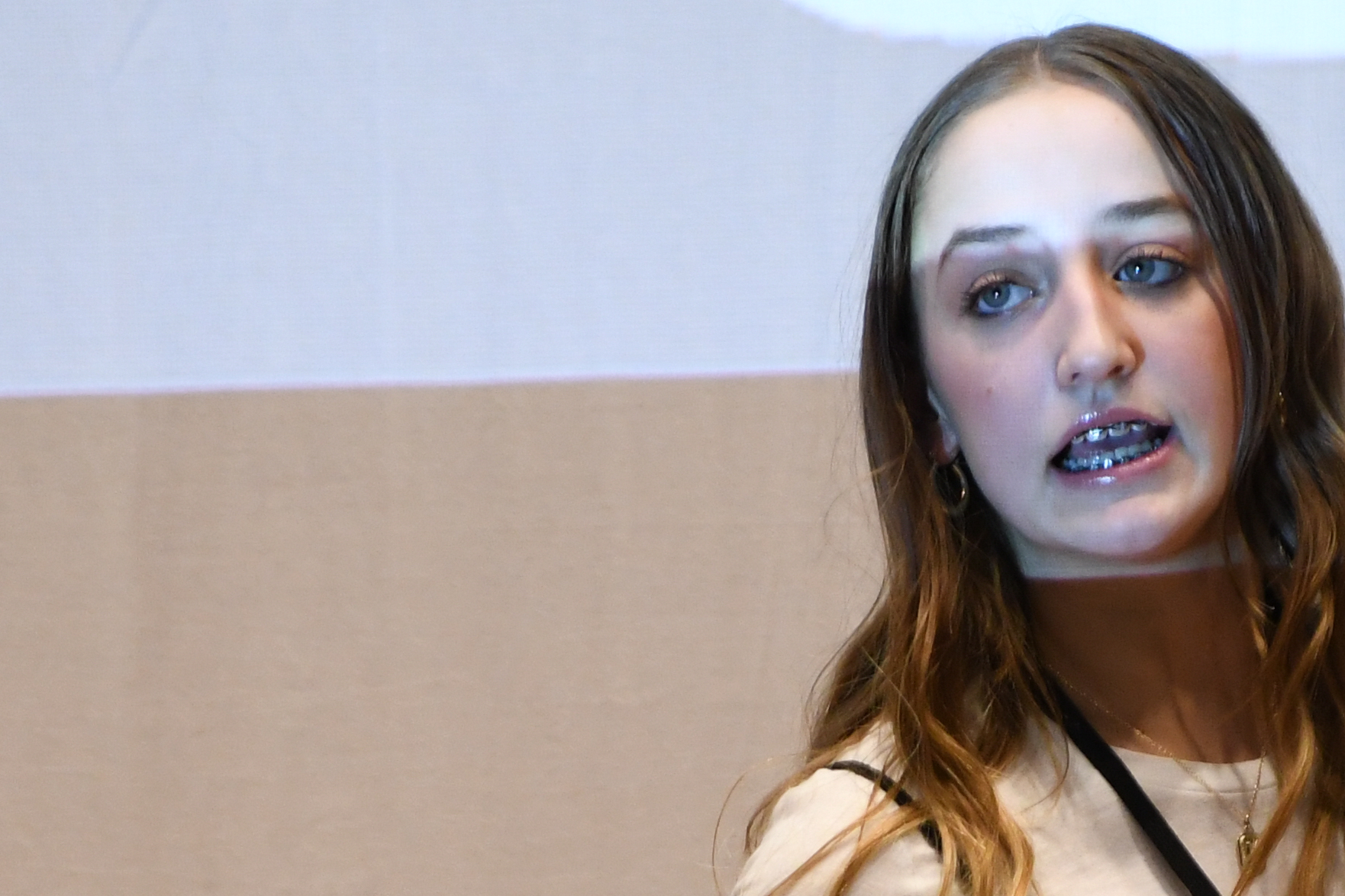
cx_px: 1006
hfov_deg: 2.0
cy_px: 810
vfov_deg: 1.3
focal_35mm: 1043
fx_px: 38958
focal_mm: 220
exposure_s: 1/100
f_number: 5.6
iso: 1600
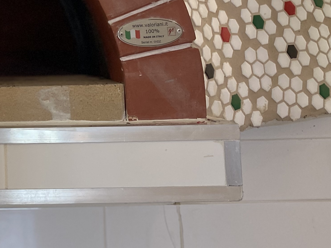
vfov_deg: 19.8
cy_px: -28
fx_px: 679
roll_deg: +0.8
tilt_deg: +3.8
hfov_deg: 24.3
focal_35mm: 71
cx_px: -87
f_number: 1.8
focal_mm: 4.25
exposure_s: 1/60
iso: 125
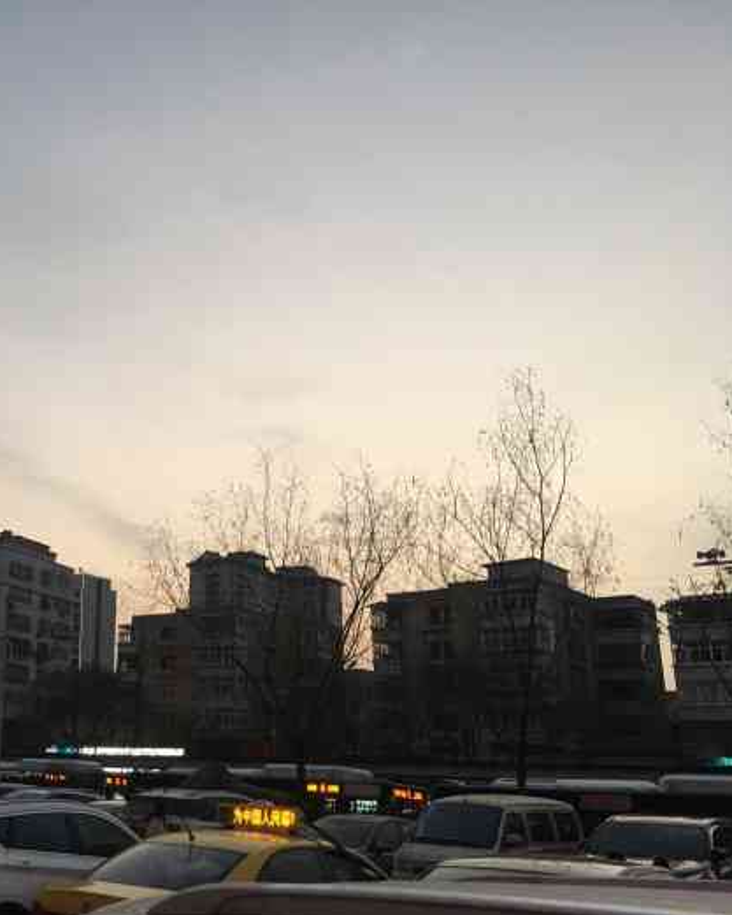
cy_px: 459
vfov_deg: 47.9
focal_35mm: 38
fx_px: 1029
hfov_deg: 37.6
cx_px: 132
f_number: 2.2
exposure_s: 1/33
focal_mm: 4.15
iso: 25
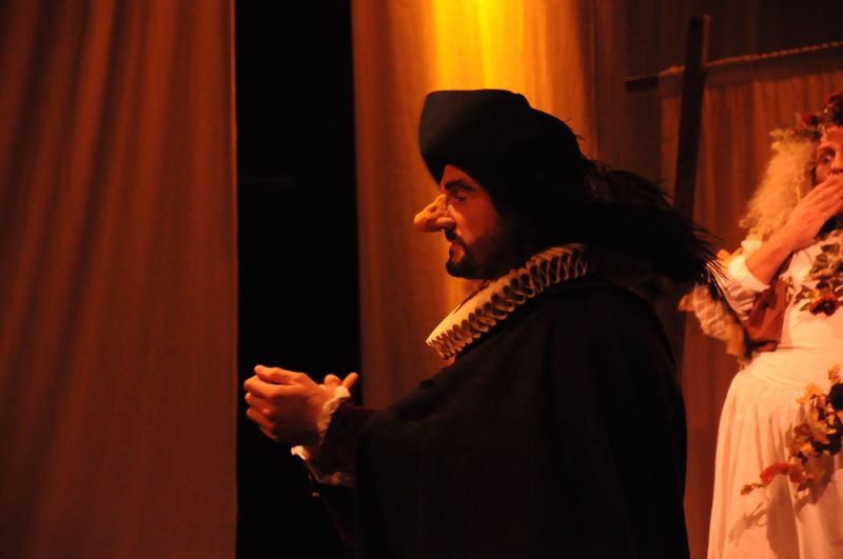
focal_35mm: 158
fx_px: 3683
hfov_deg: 13.1
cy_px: 280
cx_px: 422
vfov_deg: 8.7
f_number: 5.6
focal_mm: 105
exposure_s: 1/60
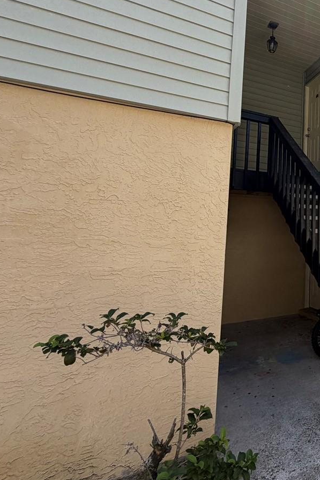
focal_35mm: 26
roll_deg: +1.2
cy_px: 188
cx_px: 397
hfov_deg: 36.3
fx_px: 347
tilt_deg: +7.7
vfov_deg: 68.6
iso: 40
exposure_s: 1/545
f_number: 2.2
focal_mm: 2.22
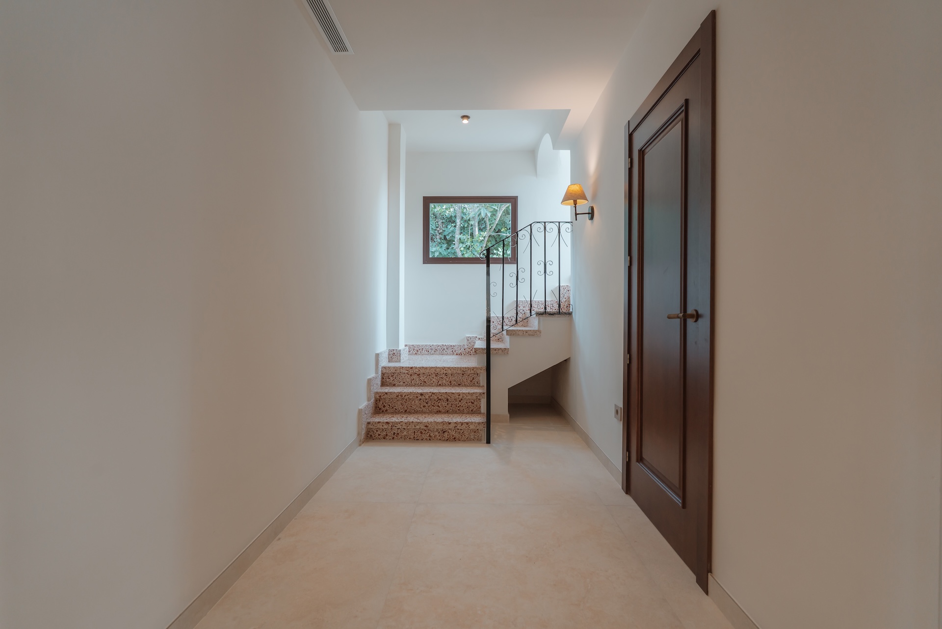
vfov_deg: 70.5
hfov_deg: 93.3
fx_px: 445
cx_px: 471
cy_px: 314
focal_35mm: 17
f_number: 5.6
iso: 640
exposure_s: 1/50
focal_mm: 17
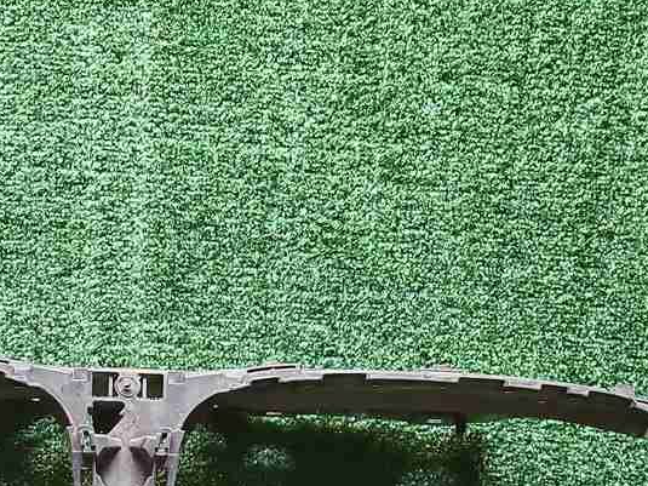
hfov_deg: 27.1
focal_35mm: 70
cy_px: 641
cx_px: 111
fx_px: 1310
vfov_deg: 19.3
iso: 330
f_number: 1.8
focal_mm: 5.4
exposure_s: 1/50
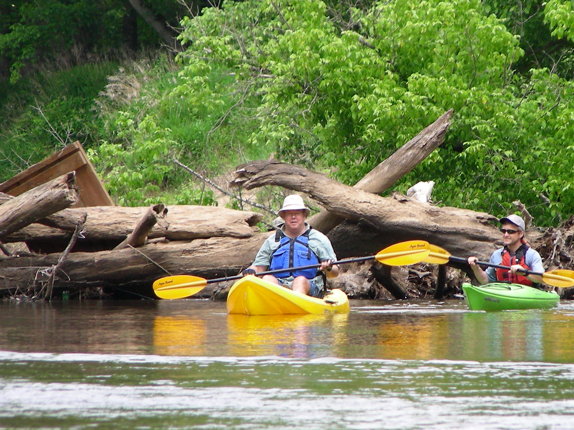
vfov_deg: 3.6
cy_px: 216
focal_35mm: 415
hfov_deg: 4.8
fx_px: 6882
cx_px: 397
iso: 50
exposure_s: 1/204
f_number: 3.5
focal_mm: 44.8
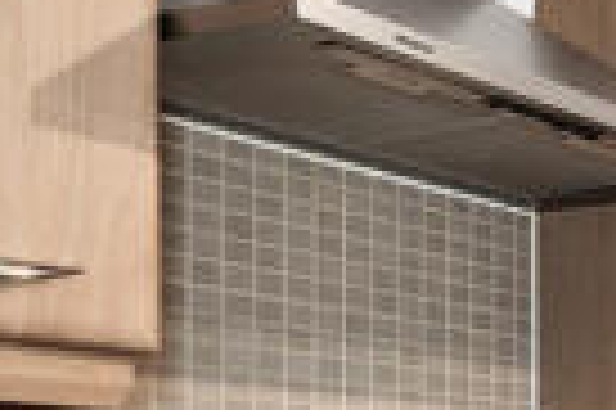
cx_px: 1423
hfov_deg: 15.9
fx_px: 1211
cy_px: 520
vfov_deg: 18.0
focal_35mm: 71
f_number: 6.3
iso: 320
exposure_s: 1/3
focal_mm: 14.8
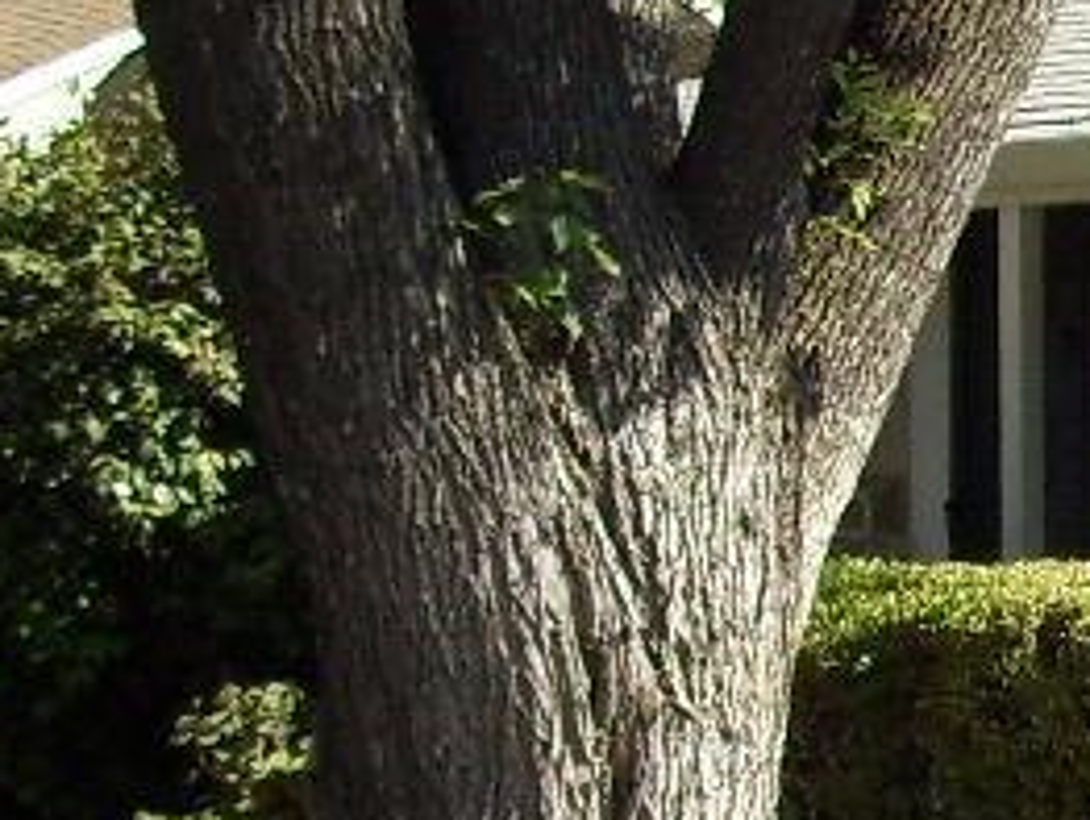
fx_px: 5232
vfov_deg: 8.9
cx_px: 1880
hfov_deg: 11.2
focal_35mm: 166
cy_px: 649
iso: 80
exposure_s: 1/500
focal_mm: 5.7
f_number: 2.9
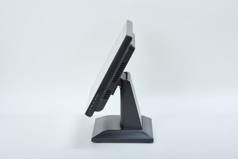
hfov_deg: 19.5
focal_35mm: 105
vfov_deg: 13.1
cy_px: 80
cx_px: 119
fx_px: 694
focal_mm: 105
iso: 100
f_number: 13
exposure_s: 1/200
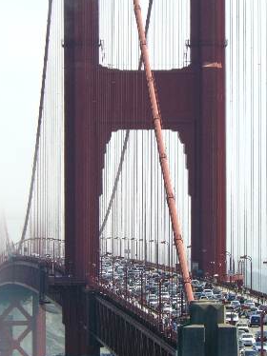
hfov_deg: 4.4
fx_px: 3470
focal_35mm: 337
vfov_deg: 5.9
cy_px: 199
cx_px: 108
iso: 100
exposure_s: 1/250
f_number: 5.6
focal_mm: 42.6
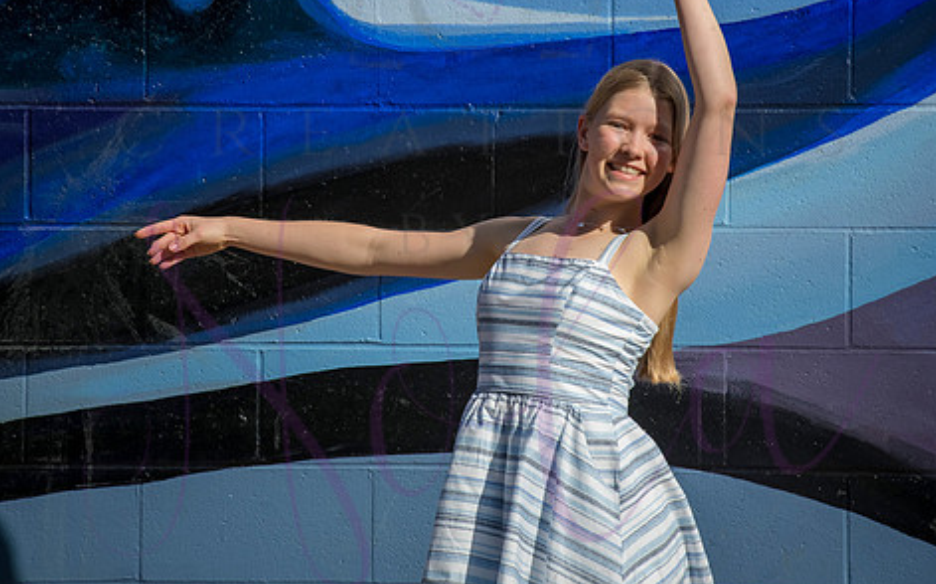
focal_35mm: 251
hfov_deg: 8.4
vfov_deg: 5.2
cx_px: 481
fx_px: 6400
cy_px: 229
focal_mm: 200
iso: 400
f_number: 10
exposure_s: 1/1000
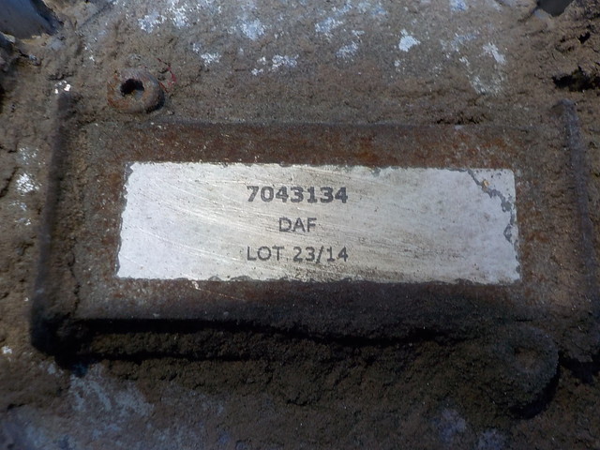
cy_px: 225
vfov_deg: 46.8
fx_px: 520
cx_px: 300
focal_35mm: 30
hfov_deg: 60.0
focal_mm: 4.1
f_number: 3.3
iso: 180
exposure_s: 1/30
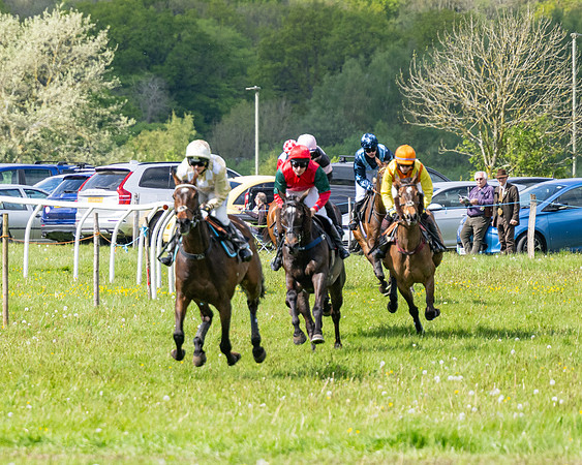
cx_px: 173
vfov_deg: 3.4
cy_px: 294
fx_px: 7887
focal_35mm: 458
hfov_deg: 4.2
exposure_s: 1/2500
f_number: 4
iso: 400
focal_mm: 200
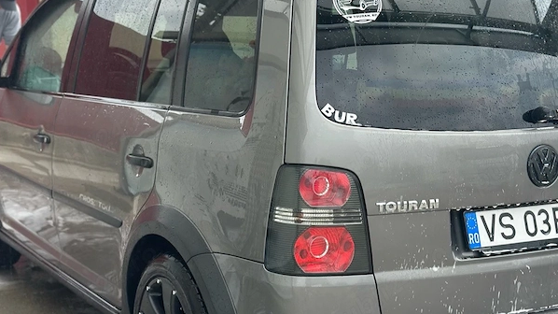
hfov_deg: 30.2
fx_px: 1035
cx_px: 279
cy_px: 168
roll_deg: +0.2
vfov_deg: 17.2
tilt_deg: -9.4
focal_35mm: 70
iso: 80
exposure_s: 1/2070
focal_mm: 6.86
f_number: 1.78
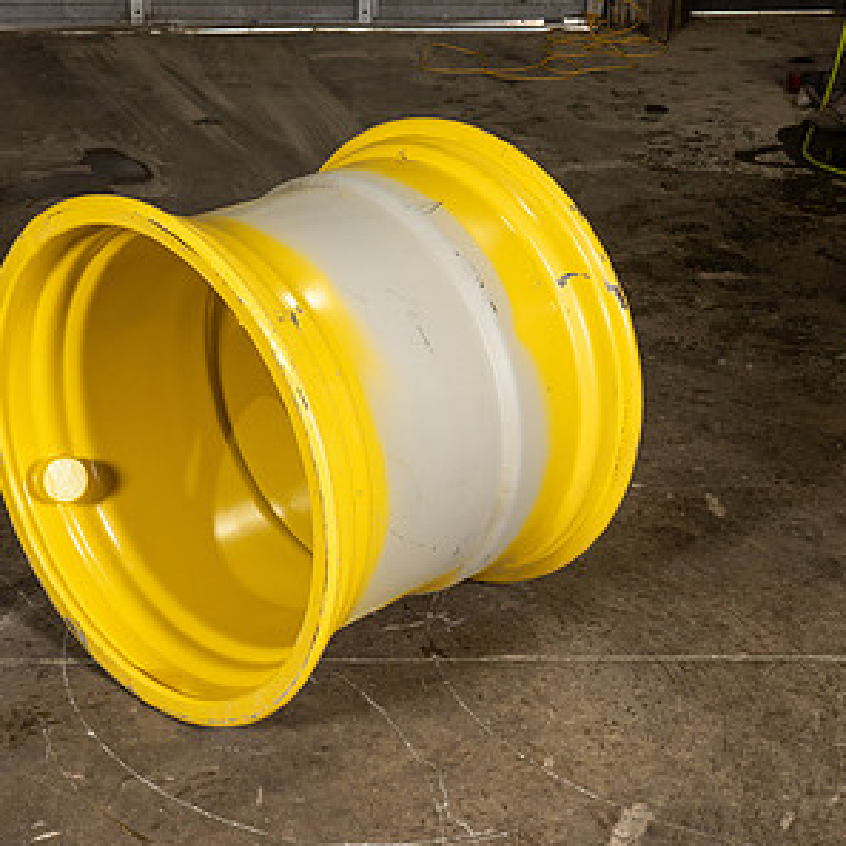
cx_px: 279
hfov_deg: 27.1
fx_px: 1742
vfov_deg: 27.3
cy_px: 403
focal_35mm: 63
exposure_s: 1/125
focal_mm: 38
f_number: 7.1
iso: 800
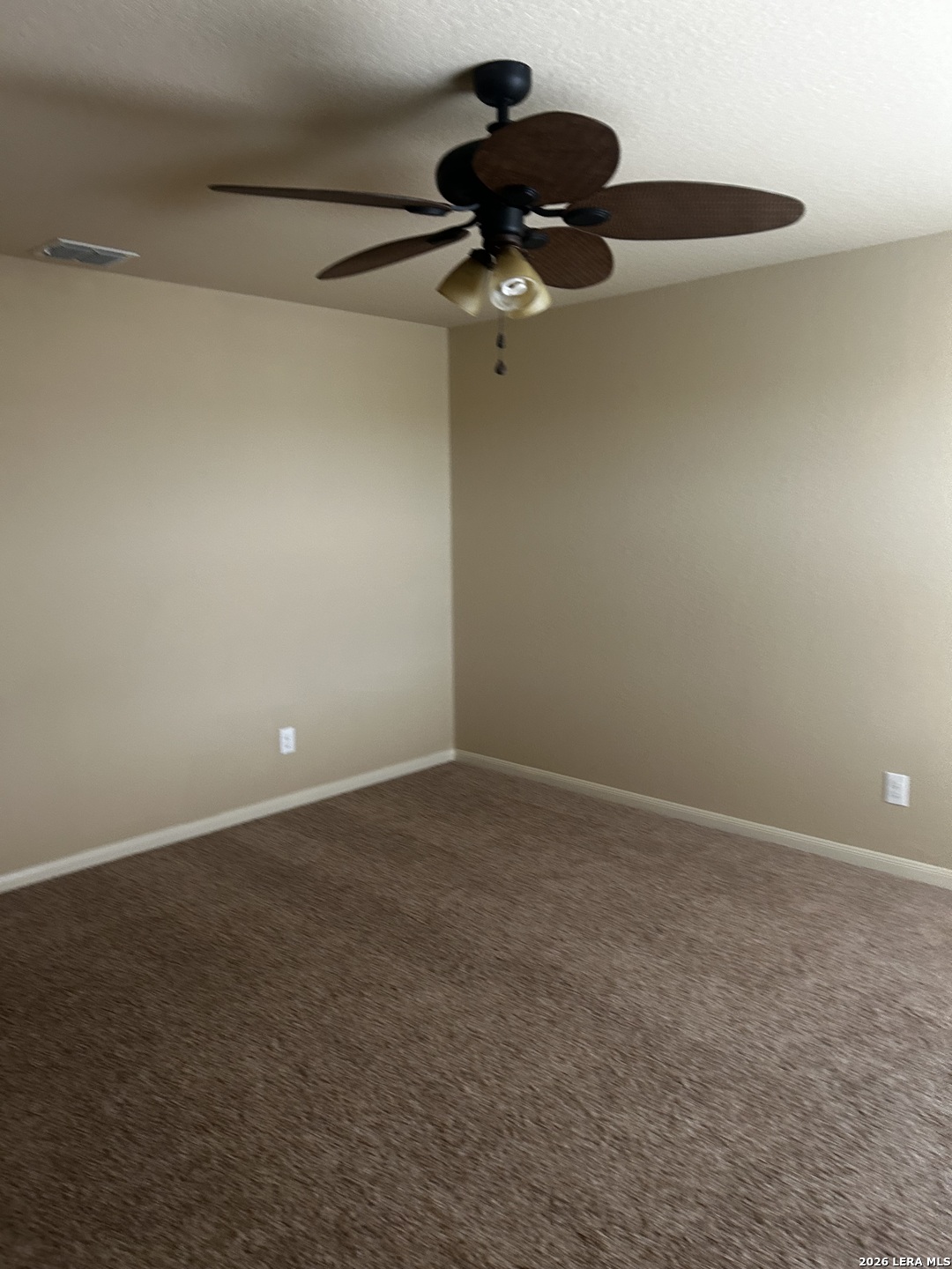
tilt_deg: -5.8
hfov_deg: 53.1
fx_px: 953
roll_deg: -0.9
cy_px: 634
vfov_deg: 67.3
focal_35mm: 26
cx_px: 476
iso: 160
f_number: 1.5
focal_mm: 5.7
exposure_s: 1/60
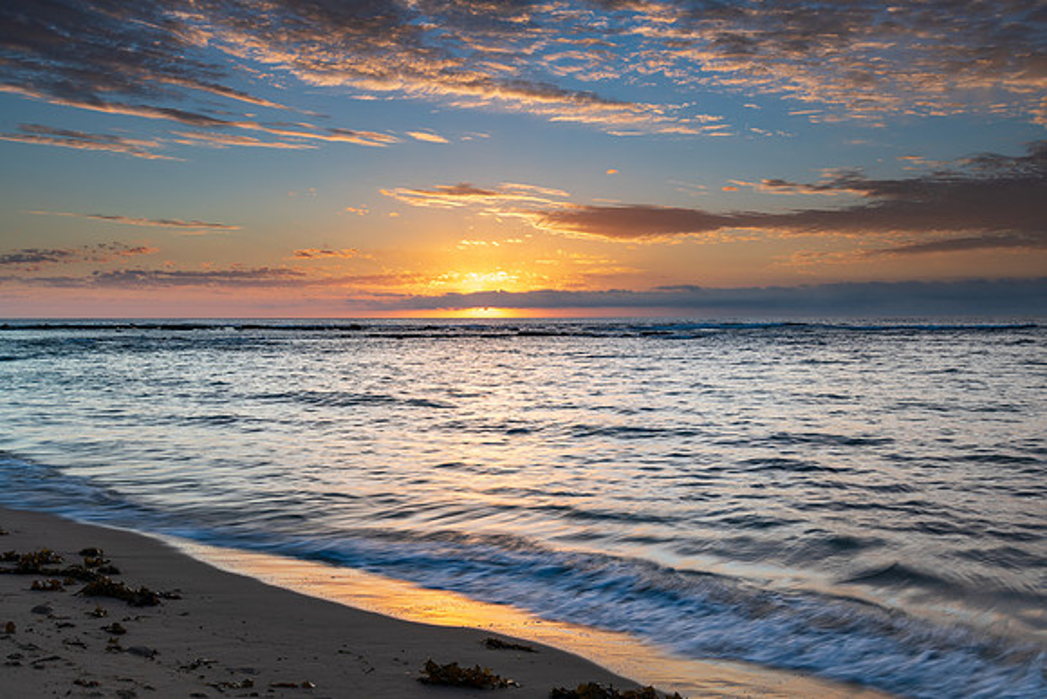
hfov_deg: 50.4
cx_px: 524
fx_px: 1113
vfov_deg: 34.9
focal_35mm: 38
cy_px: 350
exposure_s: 1/6
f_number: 11
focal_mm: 38
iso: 31
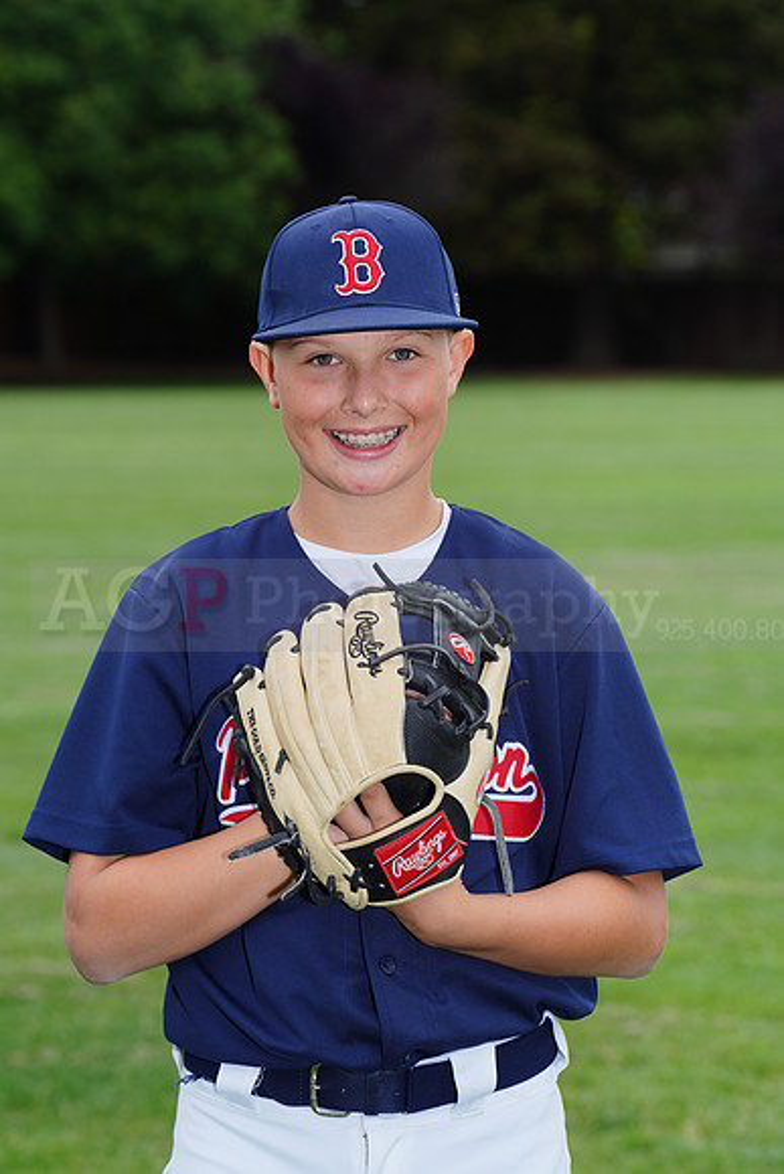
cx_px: 392
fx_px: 5811
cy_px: 587
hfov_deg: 7.7
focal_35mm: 178
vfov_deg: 11.5
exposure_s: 1/200
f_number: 9
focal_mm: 178
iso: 200
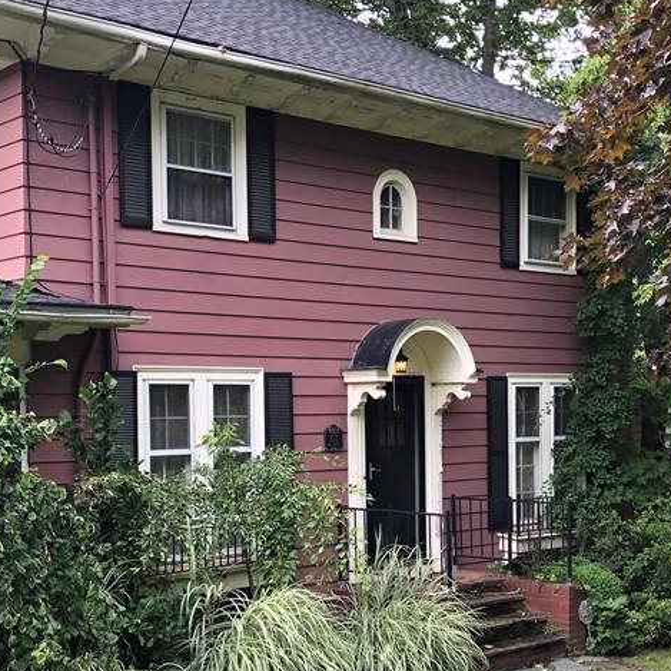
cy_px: 451
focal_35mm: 54
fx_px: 1184
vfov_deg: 31.4
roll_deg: +0.7
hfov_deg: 31.6
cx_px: 302
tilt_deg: -3.0
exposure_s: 1/120
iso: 25
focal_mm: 3.99
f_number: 1.8
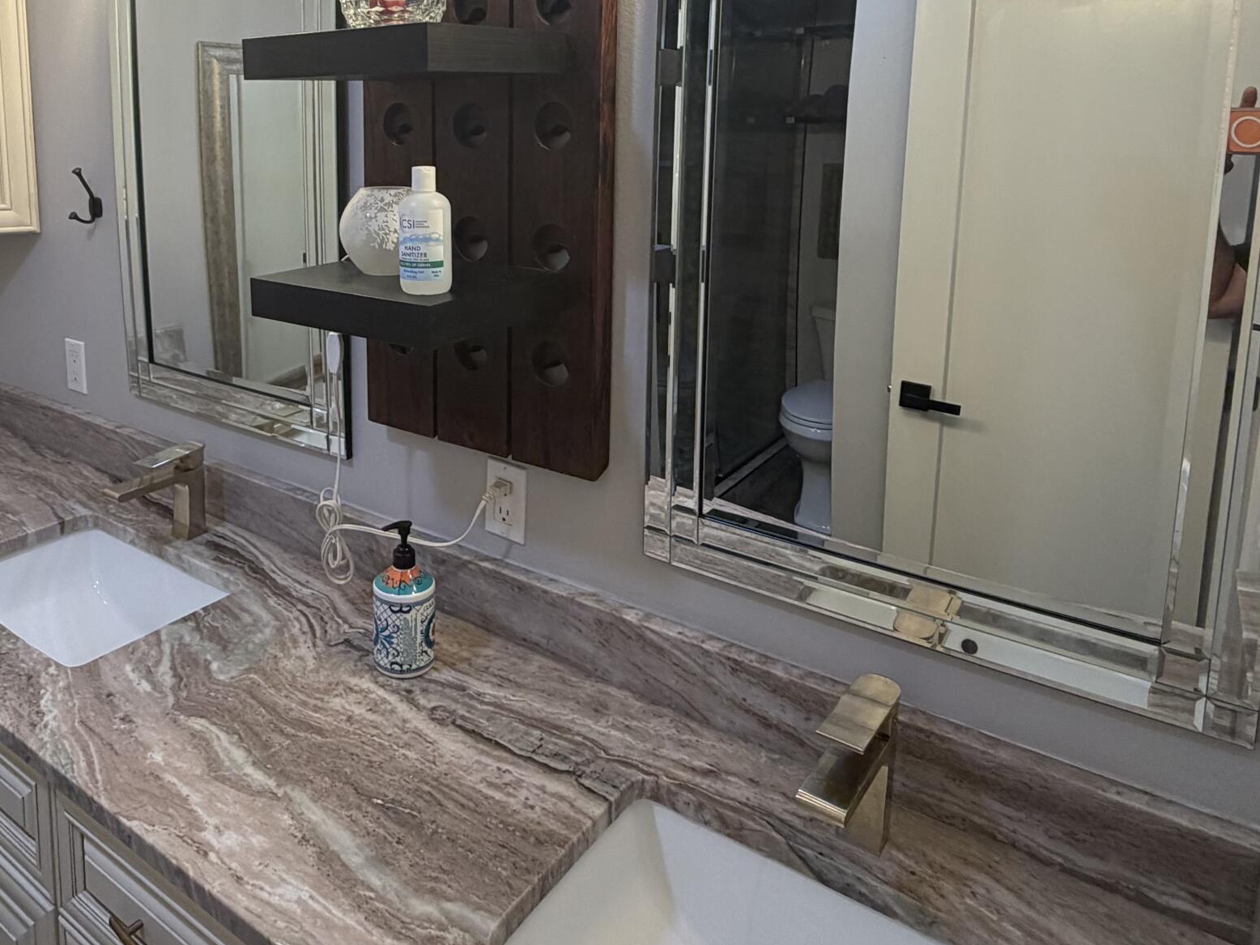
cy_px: 253
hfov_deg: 64.3
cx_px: 464
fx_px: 983
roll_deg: +0.2
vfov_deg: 49.6
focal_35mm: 27
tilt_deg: -8.2
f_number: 2.2
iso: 160
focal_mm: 2.22
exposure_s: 1/120
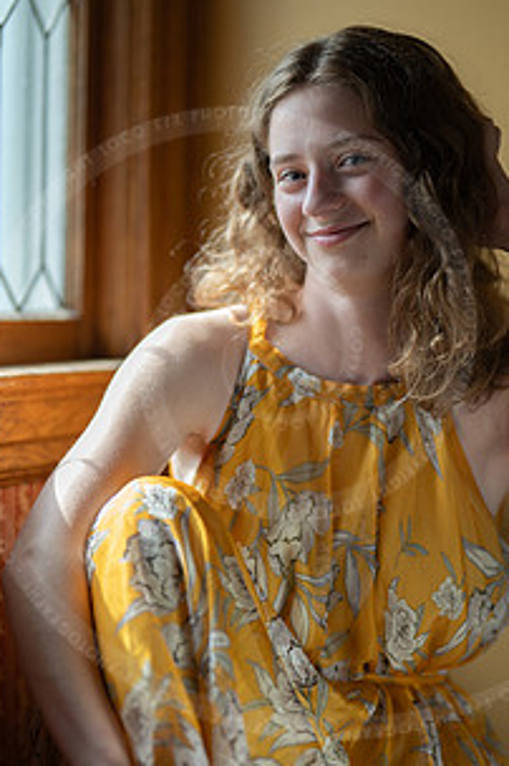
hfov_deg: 10.9
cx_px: 302
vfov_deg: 16.3
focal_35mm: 126
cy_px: 413
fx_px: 2678
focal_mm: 85
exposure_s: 1/500
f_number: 1.2
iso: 160
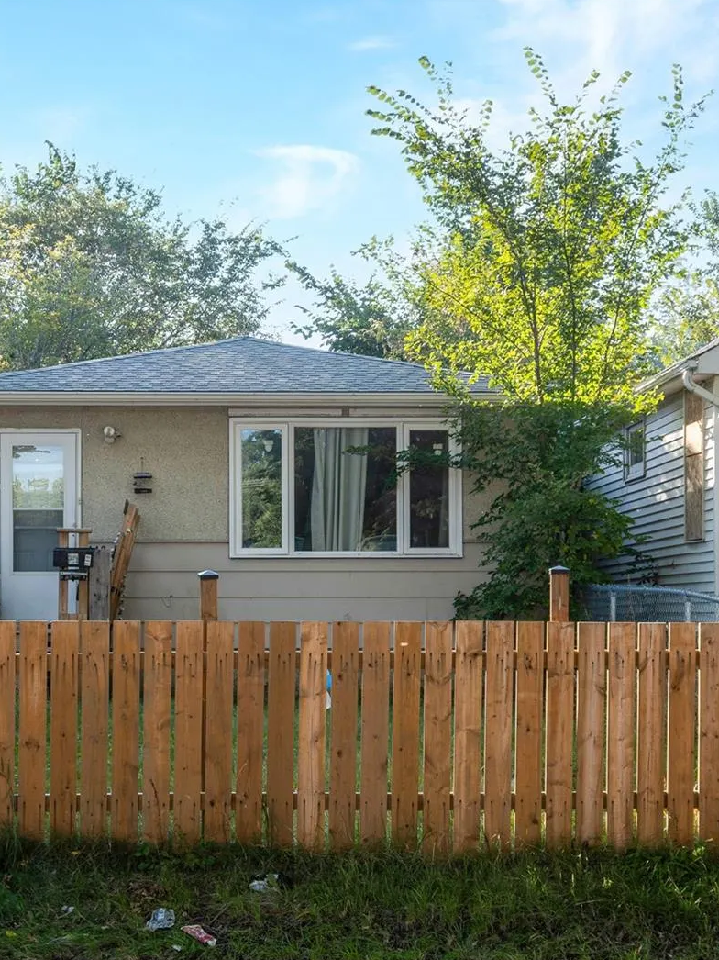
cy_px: 483
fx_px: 1406
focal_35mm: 51
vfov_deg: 37.7
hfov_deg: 28.4
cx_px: 504
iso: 100
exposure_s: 1/100
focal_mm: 23
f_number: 6.3
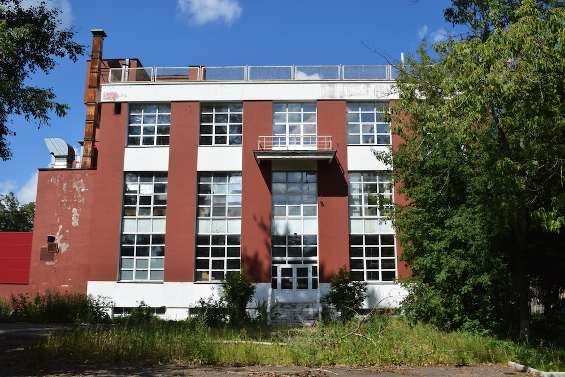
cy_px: 188
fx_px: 518
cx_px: 282
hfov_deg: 57.2
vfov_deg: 40.0
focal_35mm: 33
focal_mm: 22
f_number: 11
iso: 200
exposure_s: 1/500
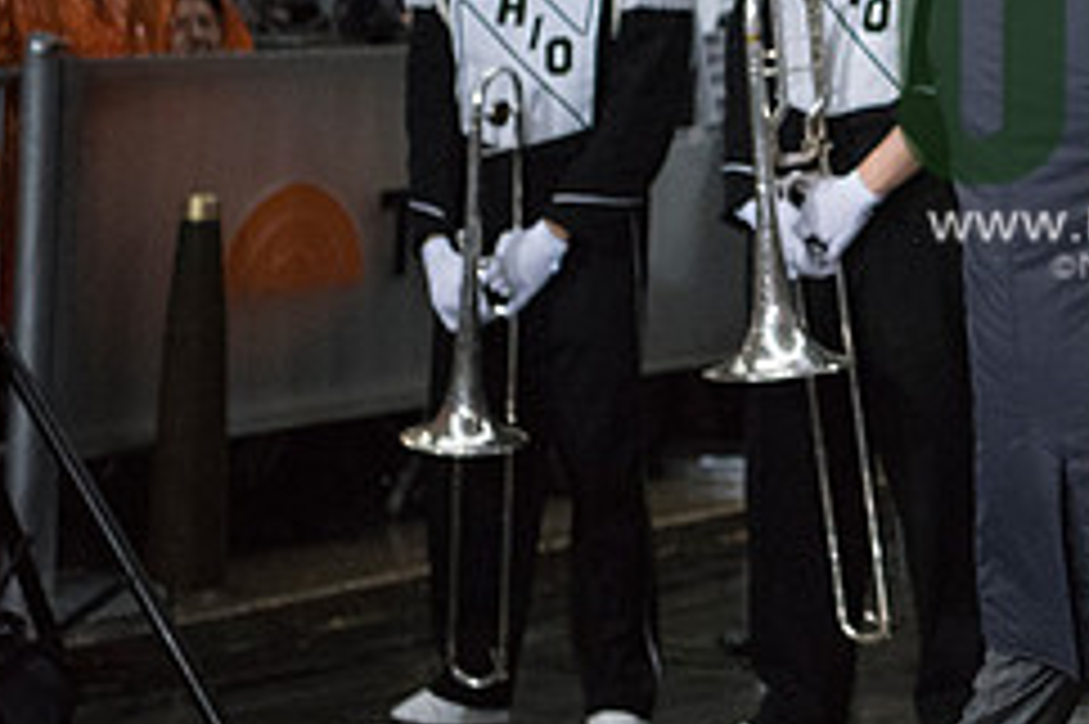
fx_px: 4202
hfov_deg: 14.4
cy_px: 65
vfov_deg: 9.8
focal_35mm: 139
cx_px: 1238
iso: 10000
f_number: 2.8
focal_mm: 58
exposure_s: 1/4000
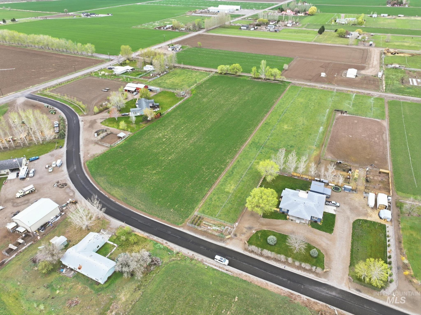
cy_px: 158
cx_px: 210
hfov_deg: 71.6
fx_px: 292
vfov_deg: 56.8
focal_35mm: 24
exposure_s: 1/120
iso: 130
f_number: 2.8
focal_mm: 12.3
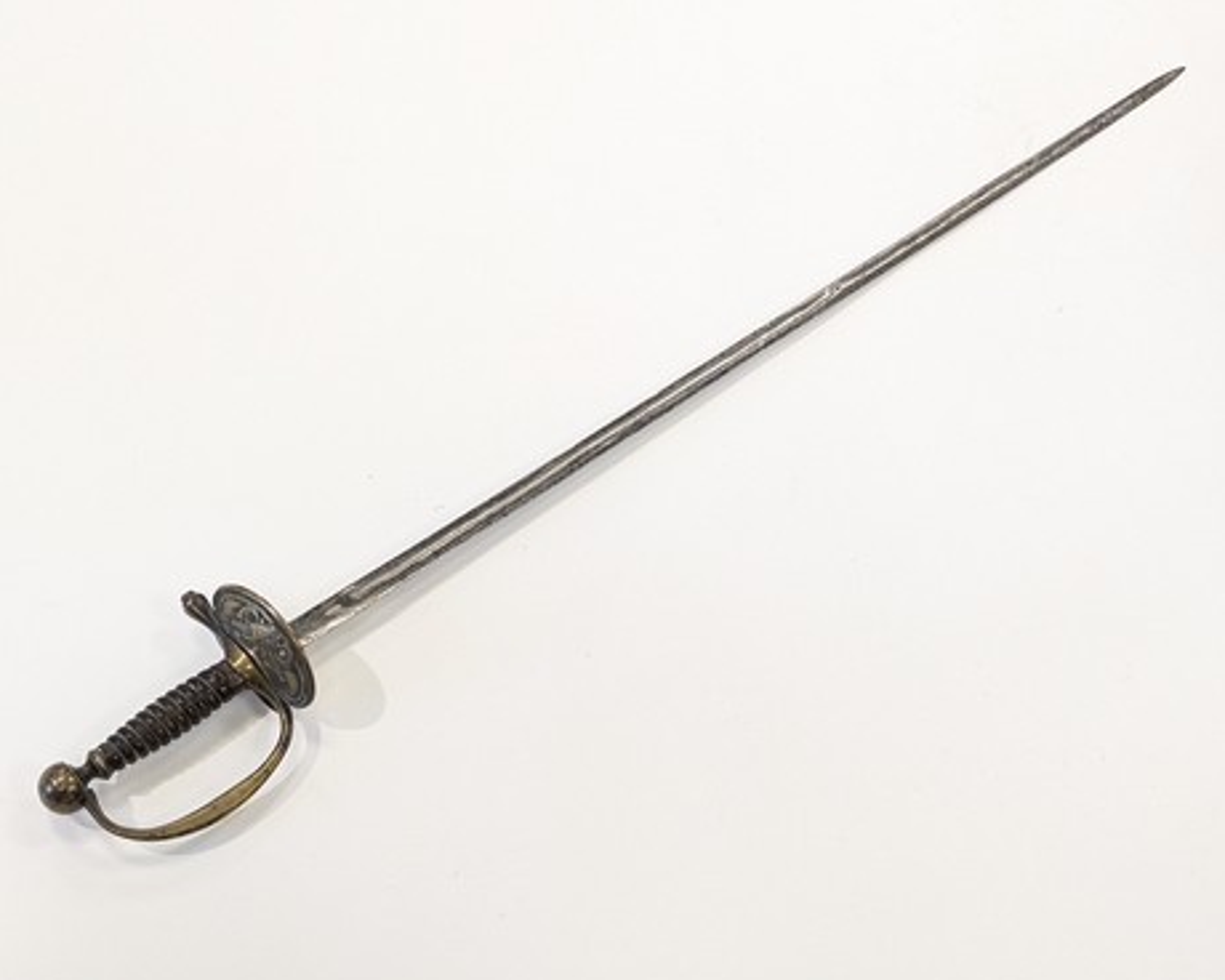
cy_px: 498
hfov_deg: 36.6
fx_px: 1849
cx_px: 578
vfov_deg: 29.7
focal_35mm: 51
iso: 190
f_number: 1.85
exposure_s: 1/99.9
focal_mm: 6.81
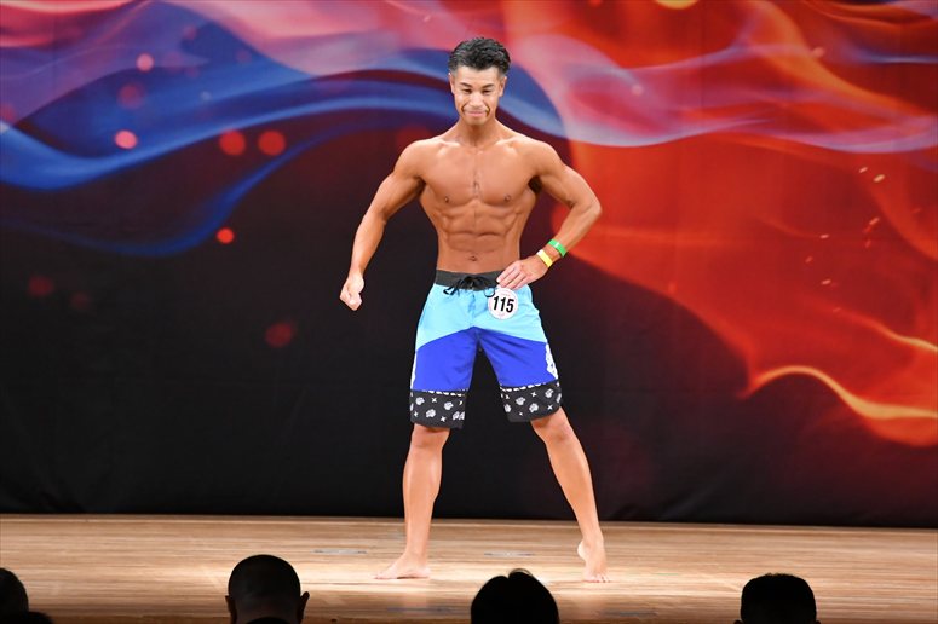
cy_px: 312
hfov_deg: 8.6
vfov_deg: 5.7
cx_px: 469
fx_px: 6250
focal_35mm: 240
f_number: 5.6
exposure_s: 1/400
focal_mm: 160
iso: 3200
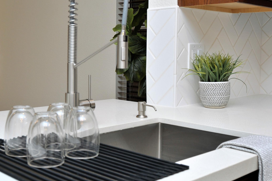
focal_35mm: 51
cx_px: 119
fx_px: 385
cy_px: 80
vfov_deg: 26.4
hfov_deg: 38.8
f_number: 7.1
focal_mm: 35
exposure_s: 1/50
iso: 640
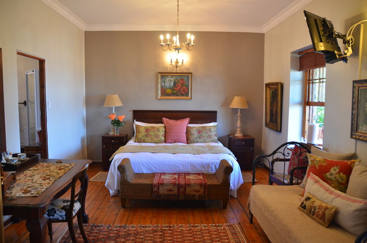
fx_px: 275
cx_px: 184
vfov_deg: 47.7
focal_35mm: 27
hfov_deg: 67.5
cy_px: 122
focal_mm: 18
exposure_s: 1/60
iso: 800
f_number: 4
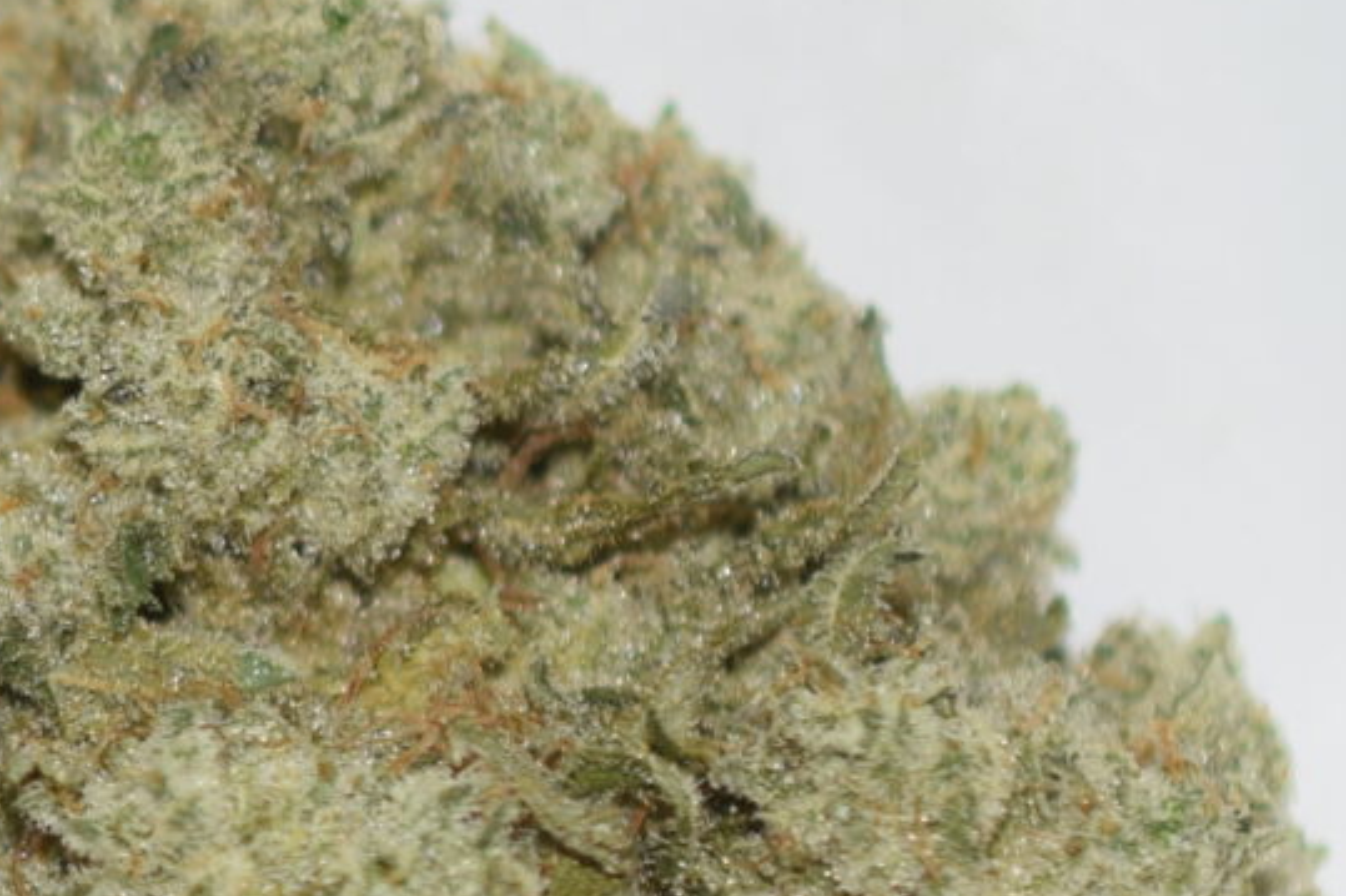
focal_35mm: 285
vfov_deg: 4.8
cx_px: -717
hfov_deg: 7.1
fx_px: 10652
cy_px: 757
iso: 100
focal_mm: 40
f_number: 3
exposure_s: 1/60
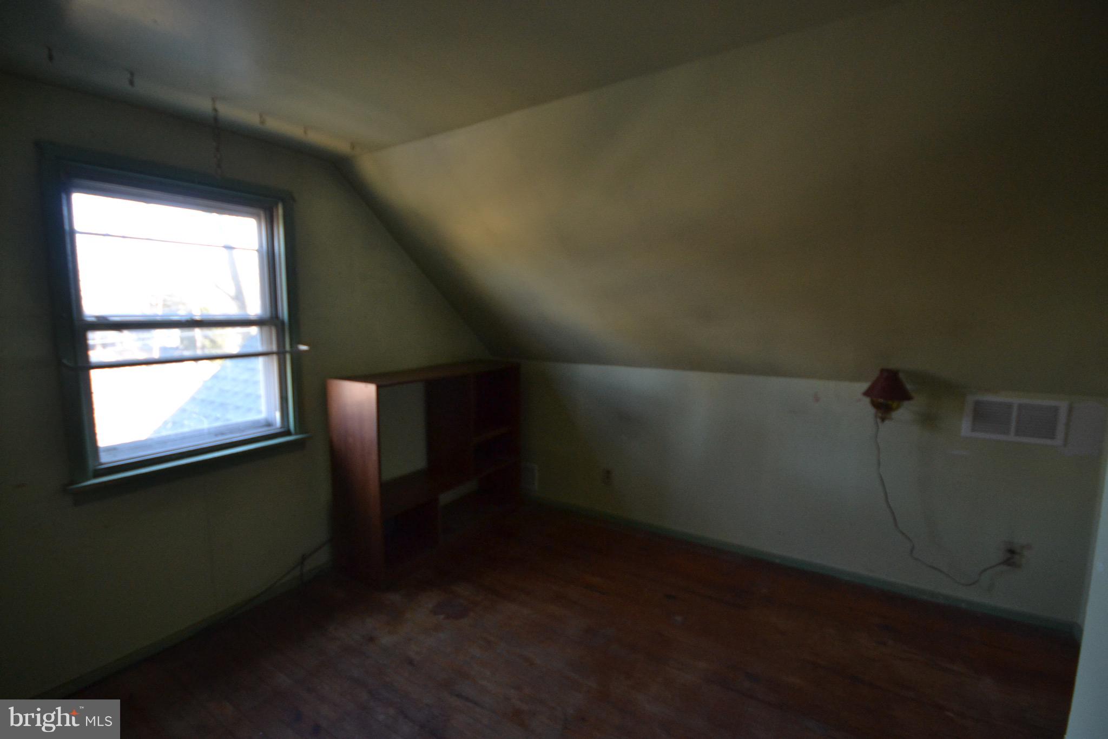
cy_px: 370
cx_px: 554
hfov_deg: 100.4
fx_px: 462
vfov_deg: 77.3
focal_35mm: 15
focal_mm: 10
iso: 720
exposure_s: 1/60
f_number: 4
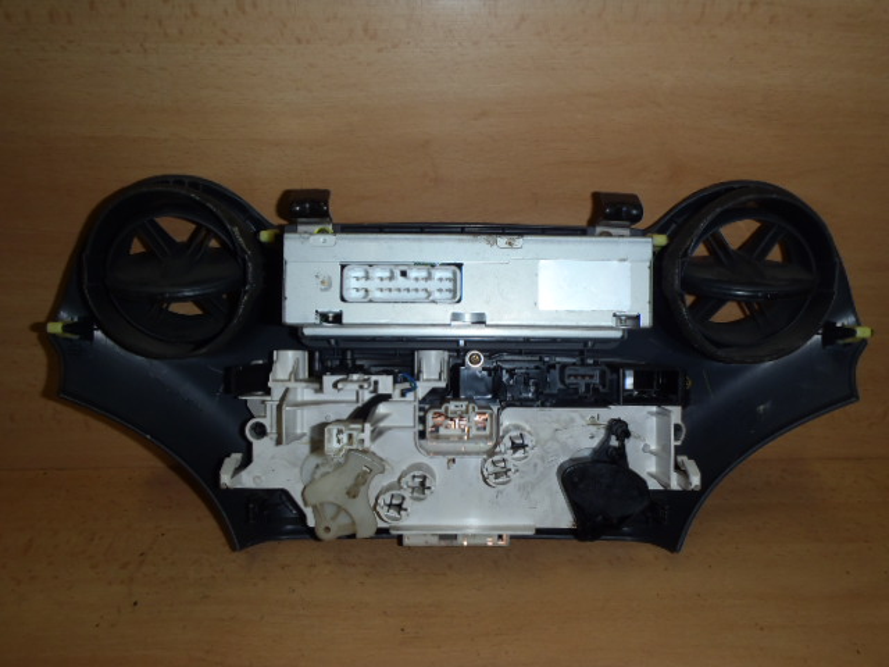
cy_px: 334
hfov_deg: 63.4
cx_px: 444
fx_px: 719
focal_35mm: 28
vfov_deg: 49.7
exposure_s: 1/30
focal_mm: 5
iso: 100
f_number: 3.9
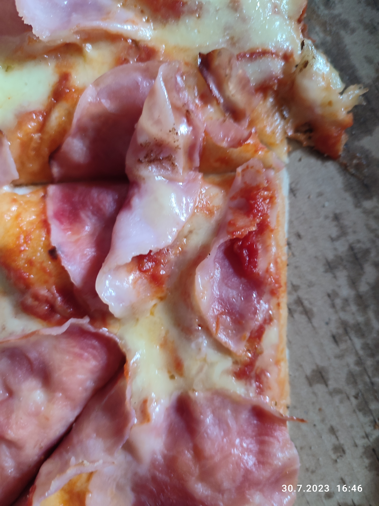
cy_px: 253
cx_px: 190
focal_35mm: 25
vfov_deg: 69.4
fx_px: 365
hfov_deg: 54.9
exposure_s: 1/20
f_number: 1.9
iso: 798
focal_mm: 6.04
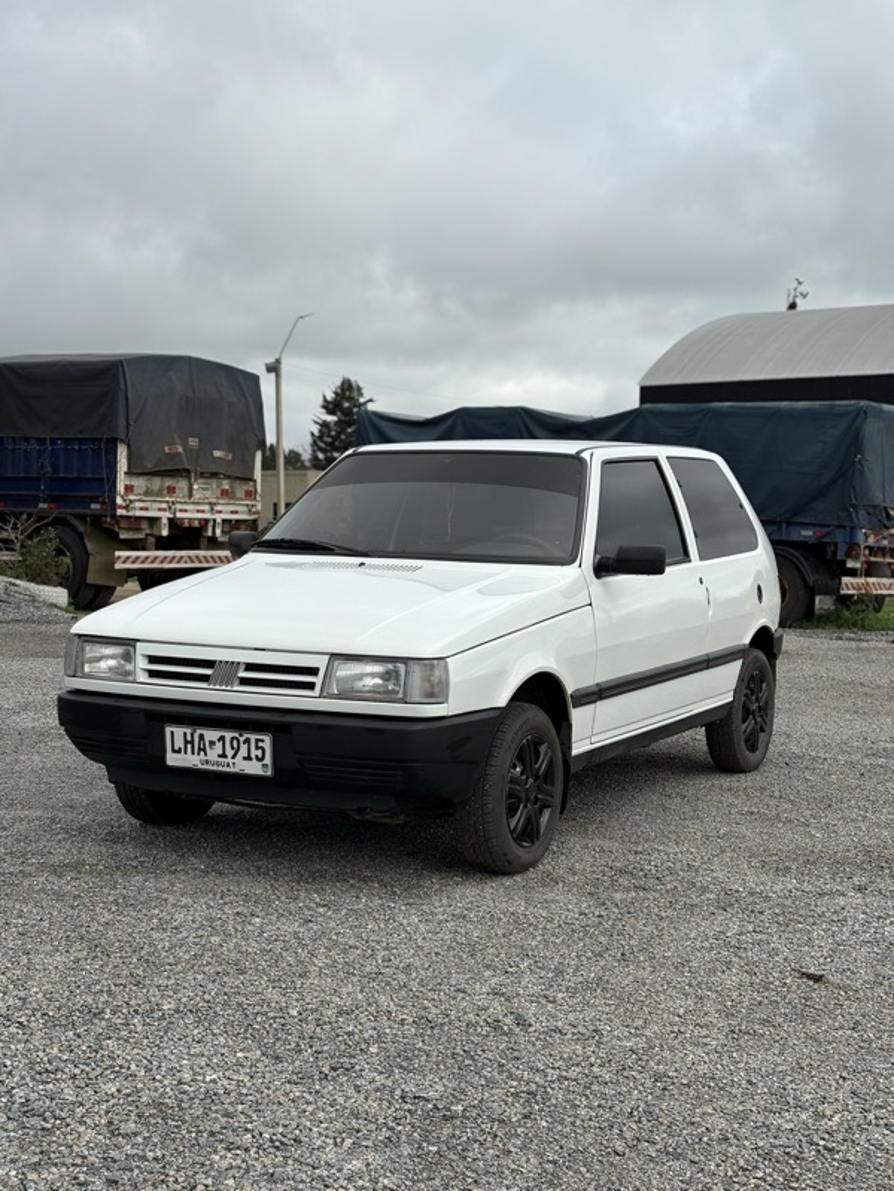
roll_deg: -0.9
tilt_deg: -2.7
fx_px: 1791
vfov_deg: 36.8
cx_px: 447
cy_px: 596
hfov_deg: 28.0
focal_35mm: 52
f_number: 1.6
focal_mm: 5.96
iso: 32
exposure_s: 1/4329
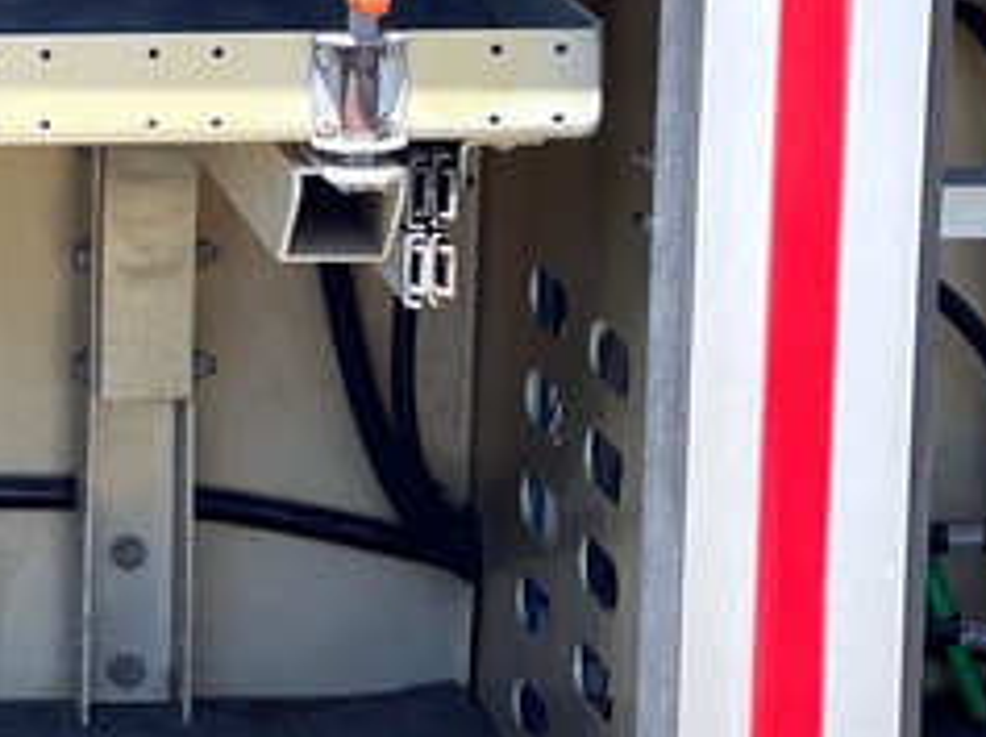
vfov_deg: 7.0
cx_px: -258
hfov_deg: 9.2
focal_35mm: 211
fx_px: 6001
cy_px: 364
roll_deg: +0.5
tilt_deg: -10.0
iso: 32
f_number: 2.2
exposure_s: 1/405
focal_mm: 7.5
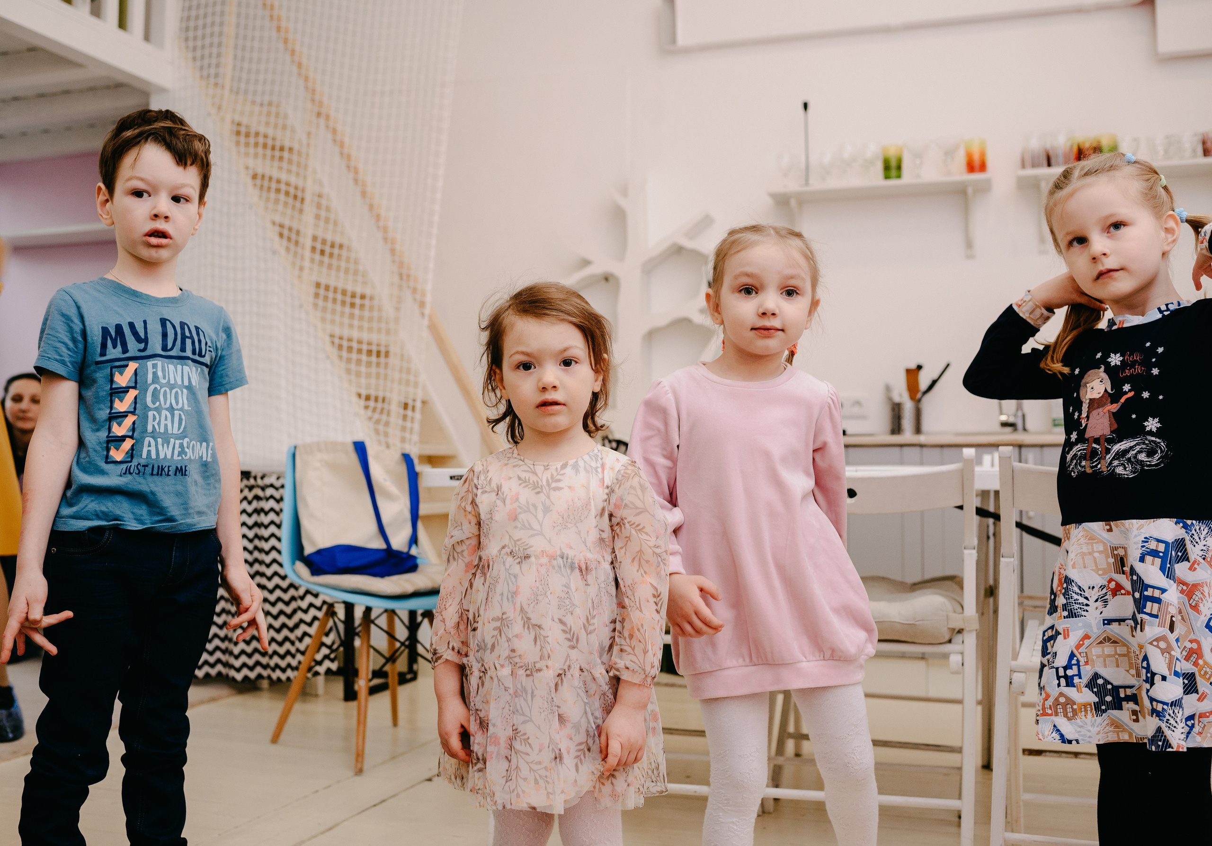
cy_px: 417
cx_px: 569
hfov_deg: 51.7
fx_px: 1250
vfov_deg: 37.4
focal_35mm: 37
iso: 400
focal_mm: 35
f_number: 3.2
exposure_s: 1/160
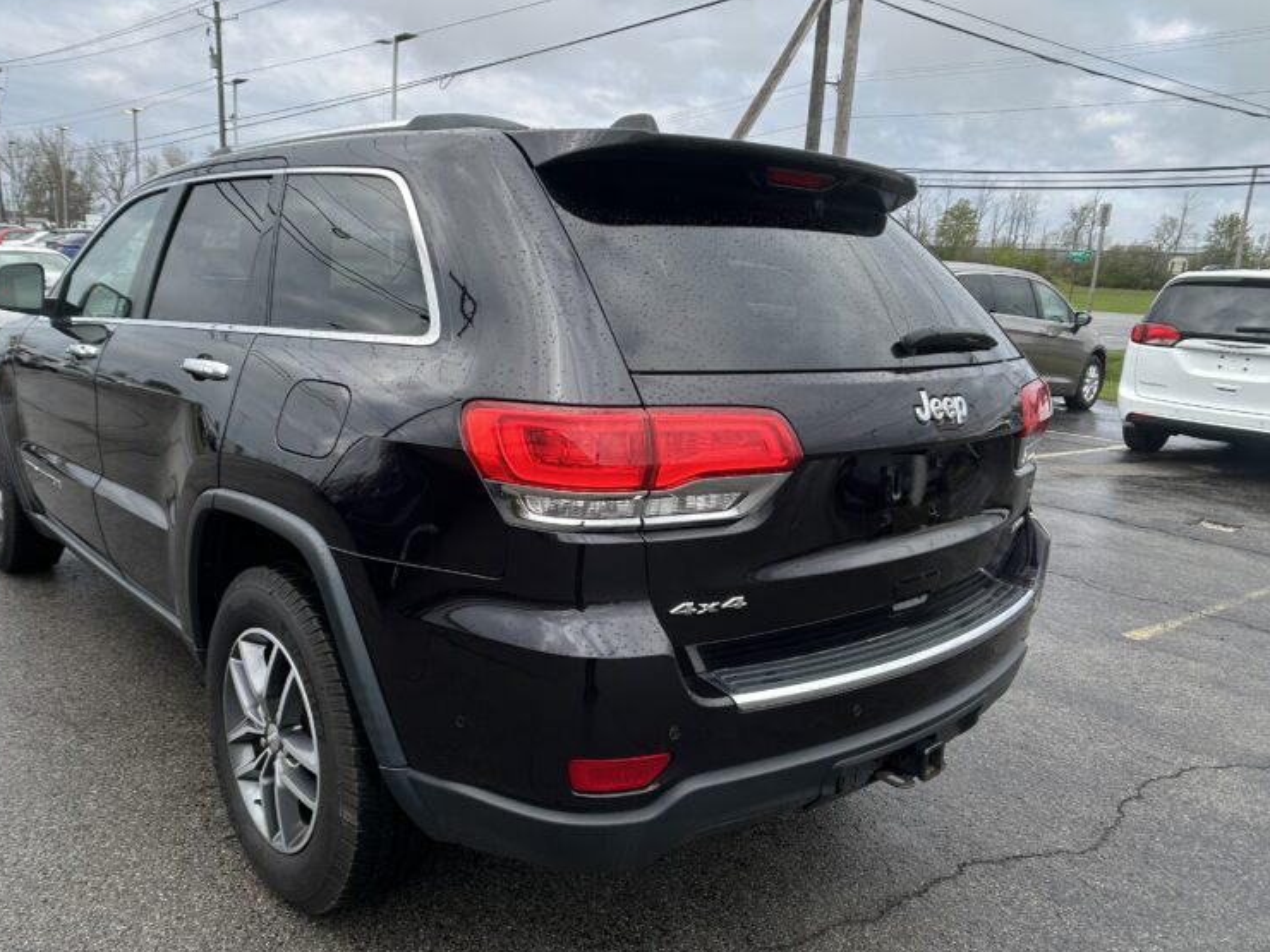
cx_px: 503
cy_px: 467
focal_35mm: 36
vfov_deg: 39.7
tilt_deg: -11.6
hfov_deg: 51.0
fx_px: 1321
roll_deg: -1.7
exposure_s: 1/1468
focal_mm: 5.7
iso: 50
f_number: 1.5
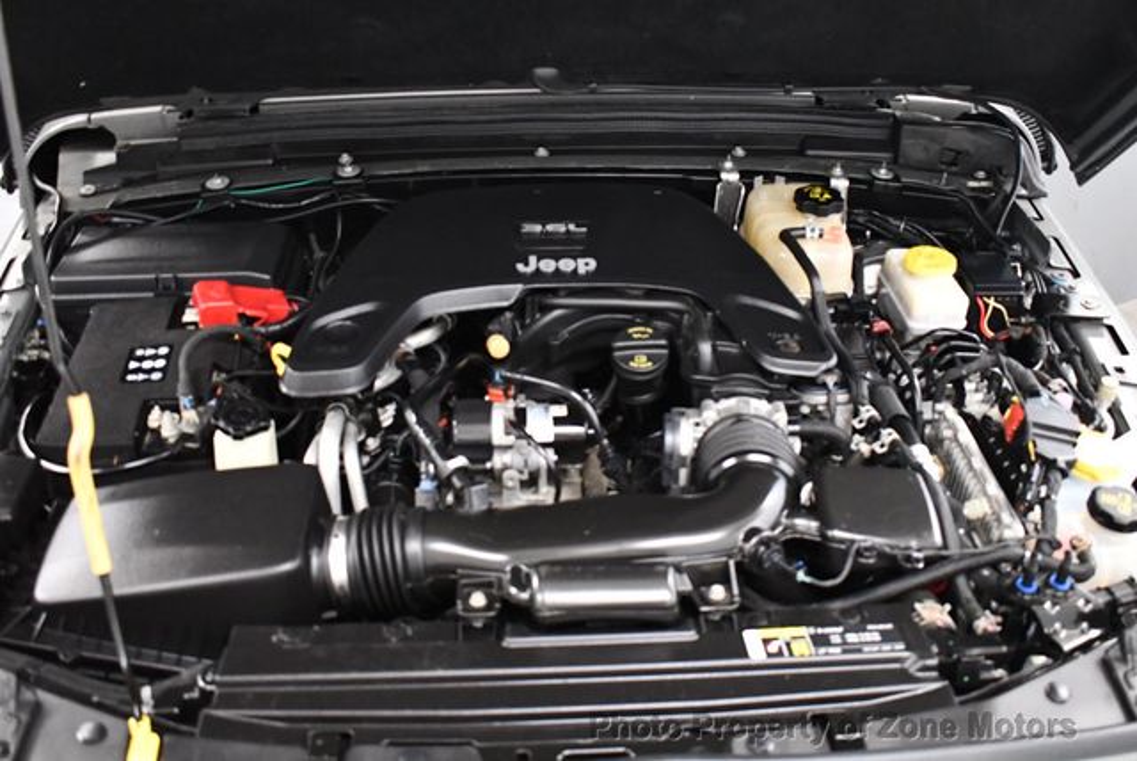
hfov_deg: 53.1
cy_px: 380
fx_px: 1138
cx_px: 568
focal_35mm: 36
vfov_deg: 36.9
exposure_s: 1/80
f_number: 3.5
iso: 3200
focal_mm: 18
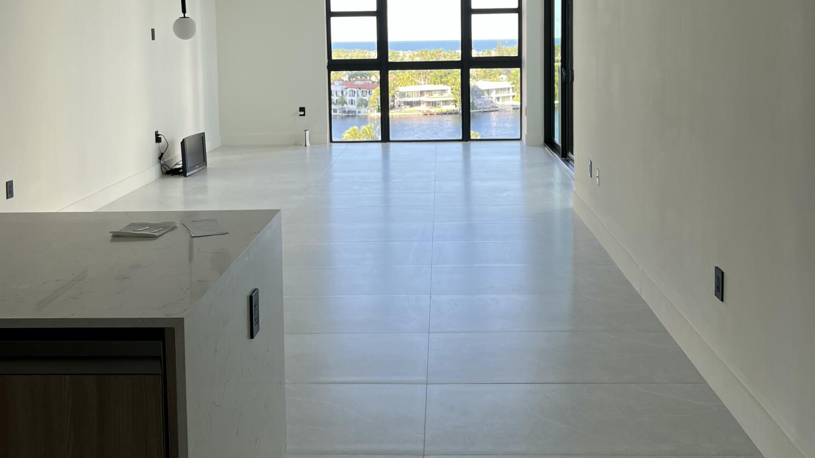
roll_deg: +0.9
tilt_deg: -2.4
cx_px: 406
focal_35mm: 38
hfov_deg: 52.8
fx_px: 821
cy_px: 86
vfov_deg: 30.4
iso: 40
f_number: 1.5
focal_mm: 5.7
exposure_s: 1/241
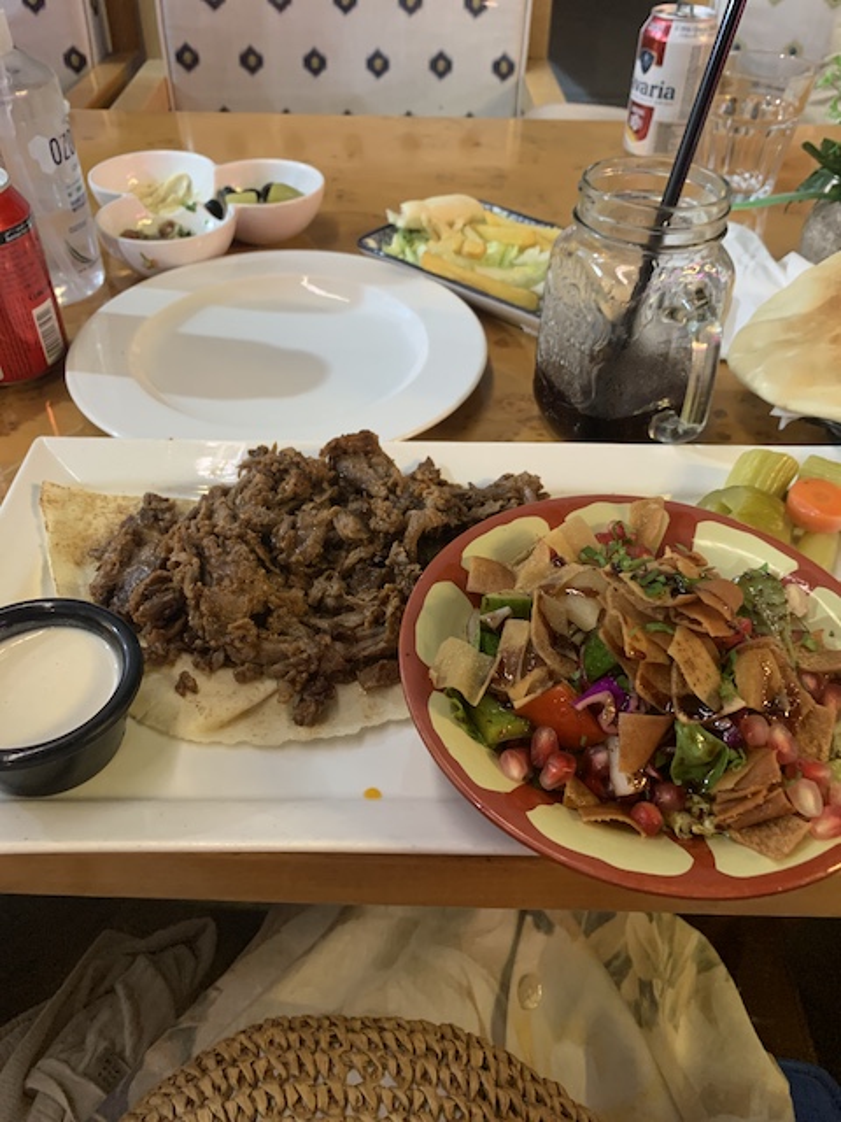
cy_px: 561
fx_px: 842
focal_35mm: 26
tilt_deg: -43.1
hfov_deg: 53.1
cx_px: 420
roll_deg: +1.5
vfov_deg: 67.3
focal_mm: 4.25
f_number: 1.8
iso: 400
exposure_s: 1/34
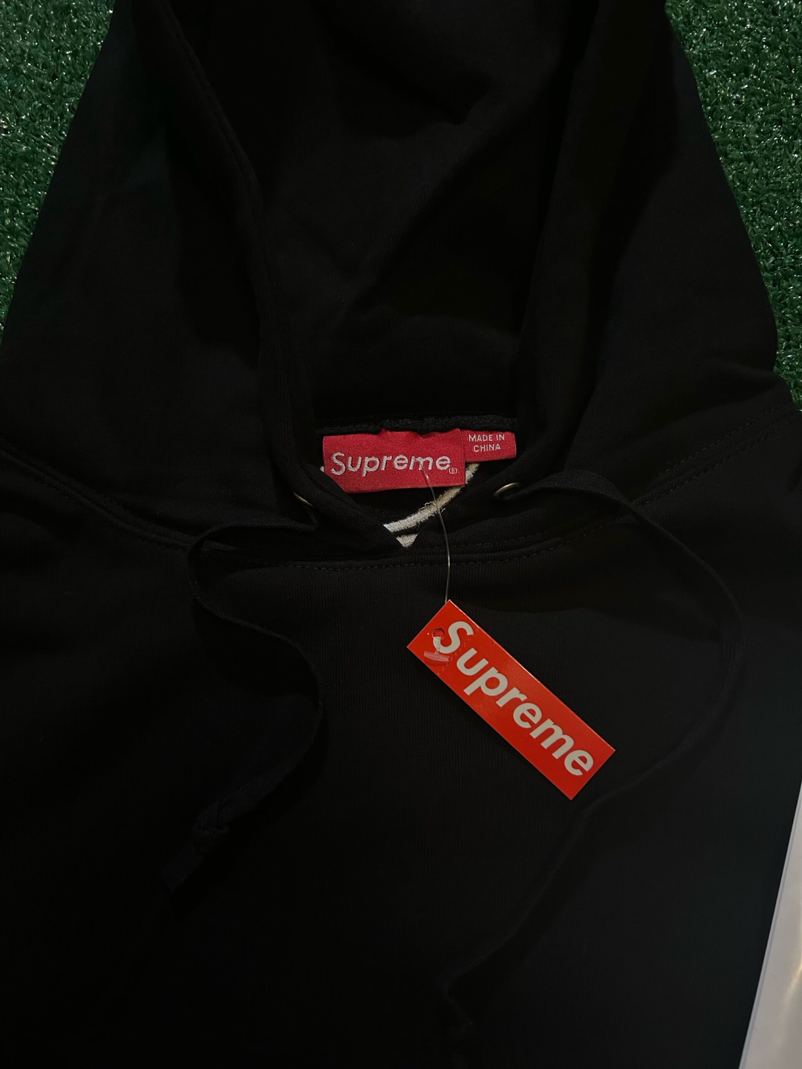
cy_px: 534
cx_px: 401
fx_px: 803
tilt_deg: -74.1
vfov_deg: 67.3
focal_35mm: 26
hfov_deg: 53.1
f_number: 1.5
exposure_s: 1/60
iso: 320
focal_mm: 5.7
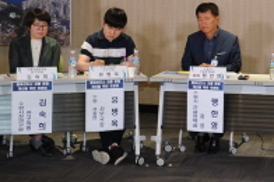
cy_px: 10
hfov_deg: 20.2
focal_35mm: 98
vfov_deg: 13.8
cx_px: 271
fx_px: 745
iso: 800
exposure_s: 1/80
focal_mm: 32
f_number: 2.8
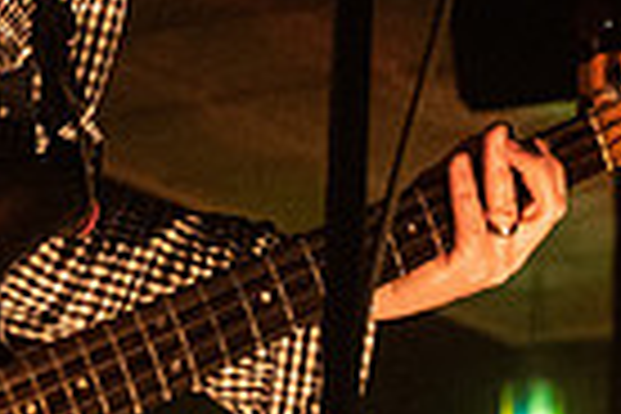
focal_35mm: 194
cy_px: -197
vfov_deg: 7.0
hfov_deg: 10.5
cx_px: 51
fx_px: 3346
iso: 3200
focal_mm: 40
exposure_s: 1/125
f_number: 3.2
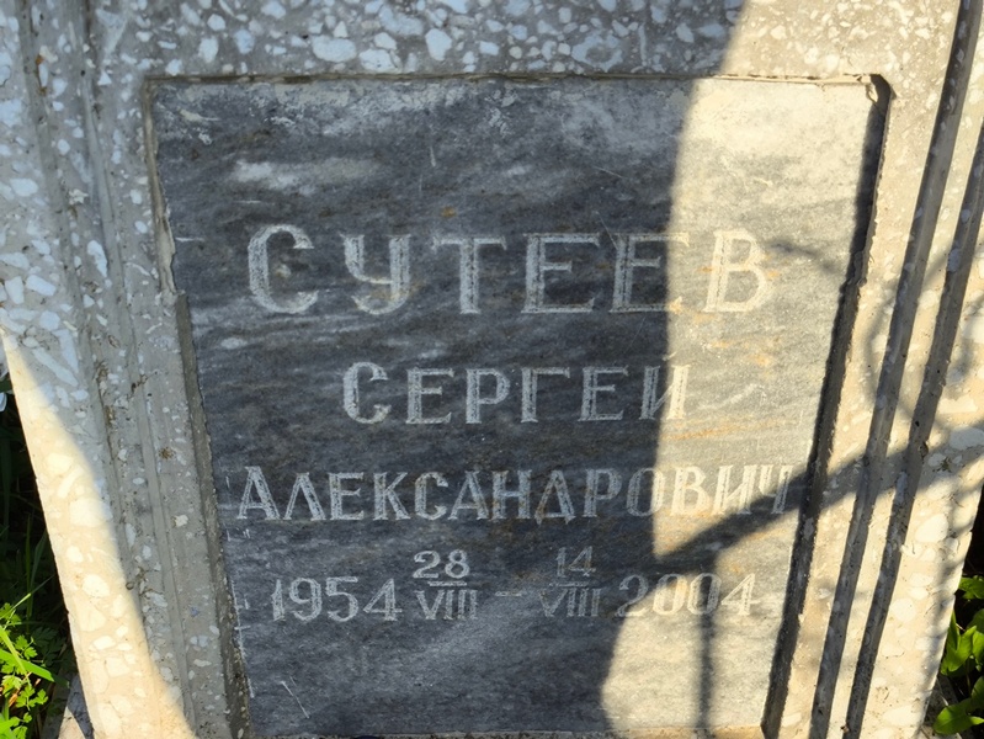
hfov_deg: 38.2
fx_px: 1422
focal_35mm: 50
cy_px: 370
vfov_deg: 29.1
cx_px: 492
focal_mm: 4.71
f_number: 1.7
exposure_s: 1/754
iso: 50
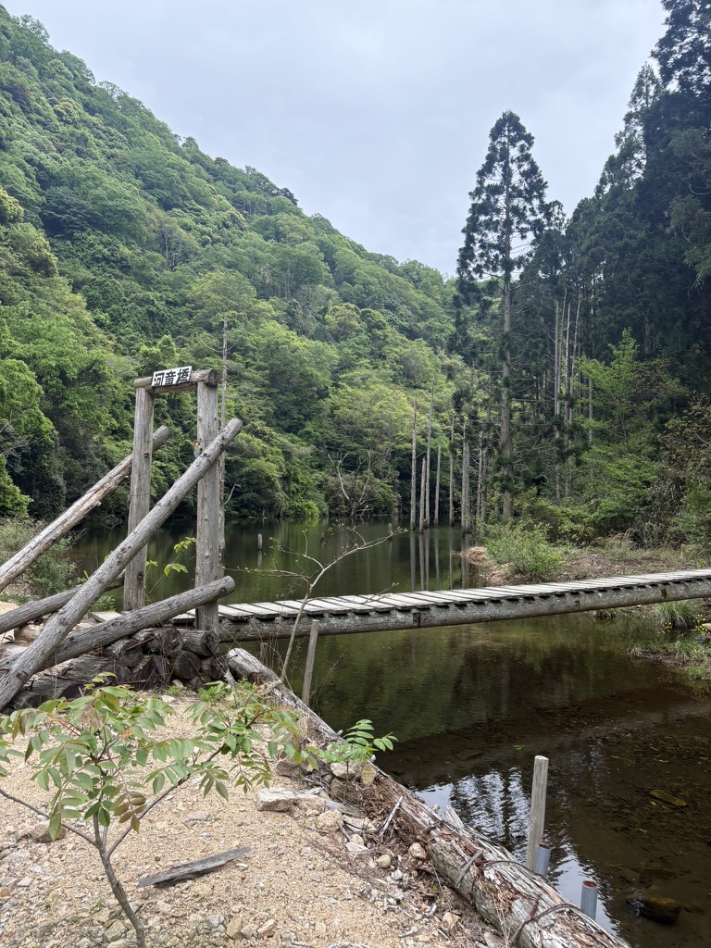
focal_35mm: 26
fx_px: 712
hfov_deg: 53.1
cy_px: 474
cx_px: 356
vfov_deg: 67.3
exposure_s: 1/1001
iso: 64
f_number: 1.6
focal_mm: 5.96
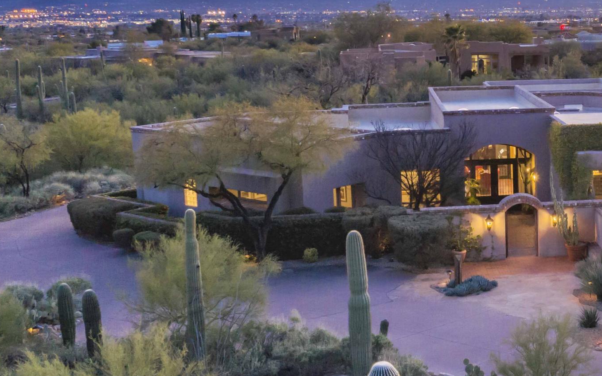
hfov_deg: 30.6
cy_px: 187
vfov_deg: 20.6
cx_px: 576
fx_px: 1034
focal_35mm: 63
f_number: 4.5
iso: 100
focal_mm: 10.26
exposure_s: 1/8
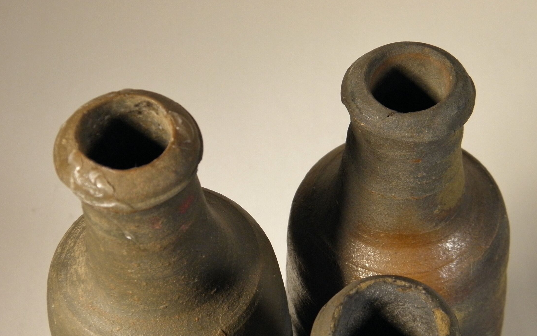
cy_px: 217
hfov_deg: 28.2
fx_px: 1068
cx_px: 307
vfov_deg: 17.8
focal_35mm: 73
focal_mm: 10.6
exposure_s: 1/40
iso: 200
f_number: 4.1
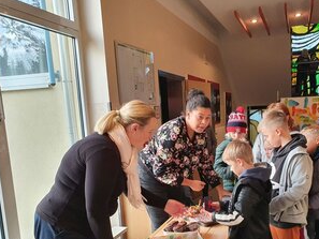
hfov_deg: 52.3
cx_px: 189
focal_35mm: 35
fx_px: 323
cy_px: 159
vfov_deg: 40.2
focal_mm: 4.32
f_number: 2.4
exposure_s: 1/100
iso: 125
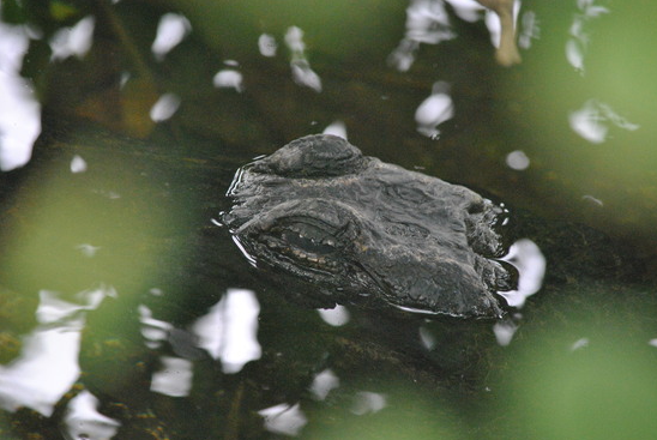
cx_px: 334
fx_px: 5884
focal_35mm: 322
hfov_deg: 6.4
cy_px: 221
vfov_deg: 4.3
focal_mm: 210
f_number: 5.3
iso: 1600
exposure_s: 1/60
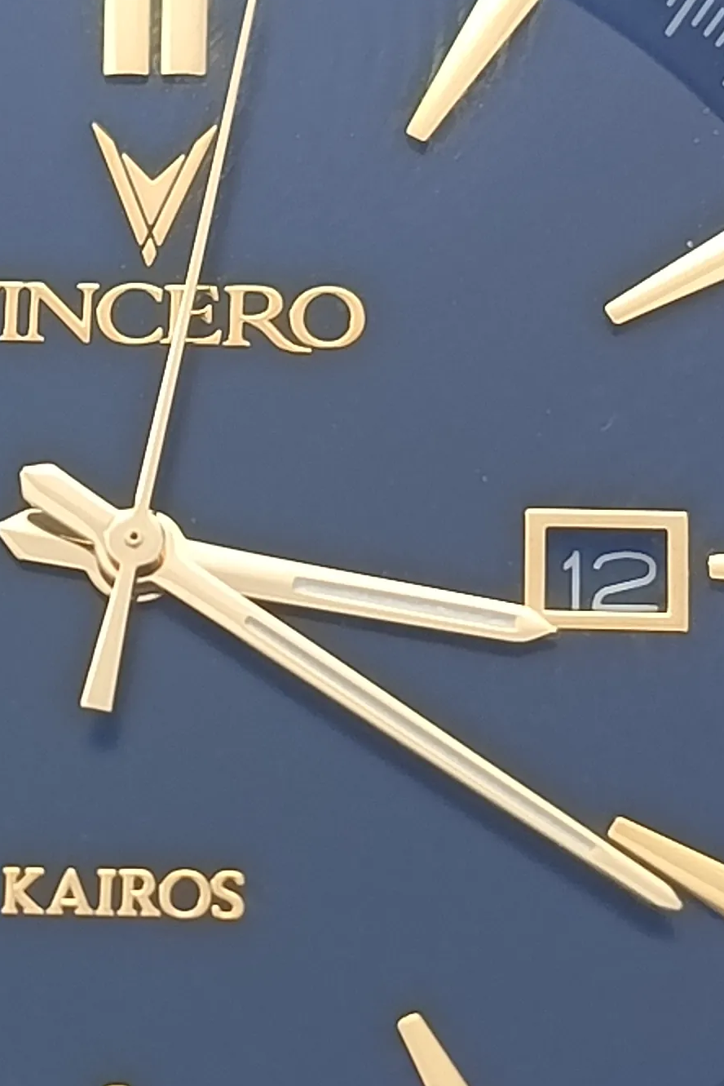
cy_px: 569
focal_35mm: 150
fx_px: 4522
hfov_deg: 9.1
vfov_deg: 13.7
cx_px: 174
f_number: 1.7
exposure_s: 1/100
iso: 437
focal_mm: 5.24
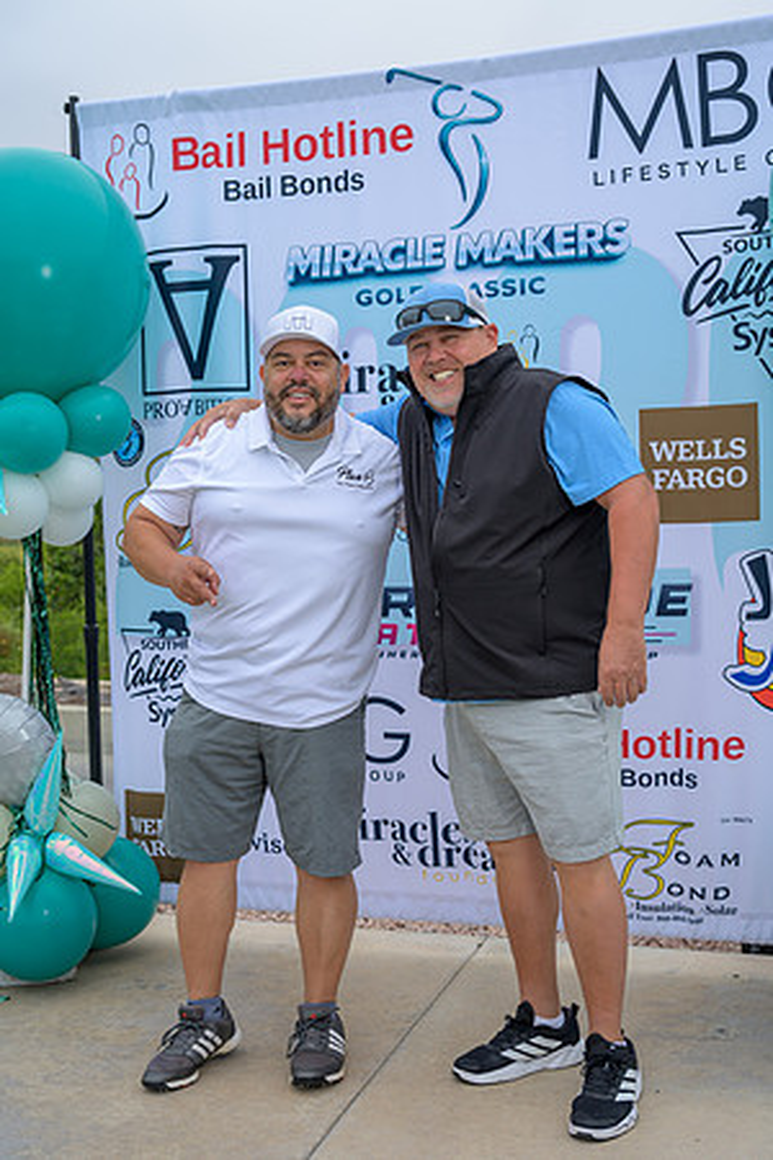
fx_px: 1481
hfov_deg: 29.2
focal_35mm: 46
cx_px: 386
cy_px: 580
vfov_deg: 42.7
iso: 125
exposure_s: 1/200
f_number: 4
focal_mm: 46
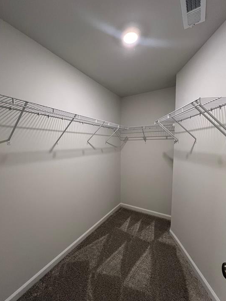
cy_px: 155
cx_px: 107
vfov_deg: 102.0
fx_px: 122
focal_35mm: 14
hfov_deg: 85.6
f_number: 1.8
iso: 200
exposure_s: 1/60
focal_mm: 1.57
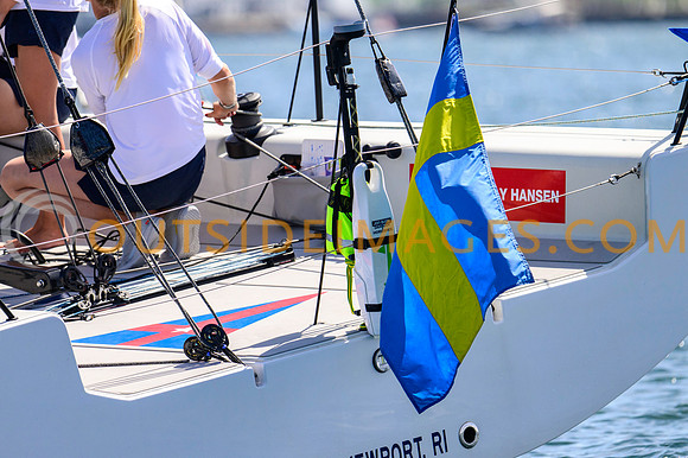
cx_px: 344
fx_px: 11460
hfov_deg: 3.4
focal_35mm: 600
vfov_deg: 2.3
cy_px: 229
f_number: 4.5
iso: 250
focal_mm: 400
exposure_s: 1/2500
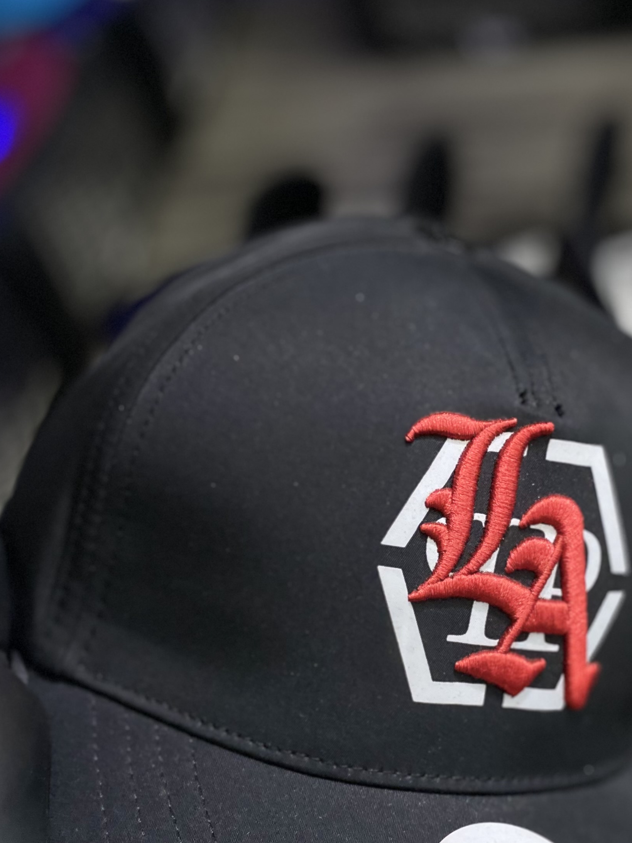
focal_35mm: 48
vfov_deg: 39.3
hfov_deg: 29.9
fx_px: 1168
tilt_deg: -53.3
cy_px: 540
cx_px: 450
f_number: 1.8
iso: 320
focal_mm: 4.25
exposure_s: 1/60
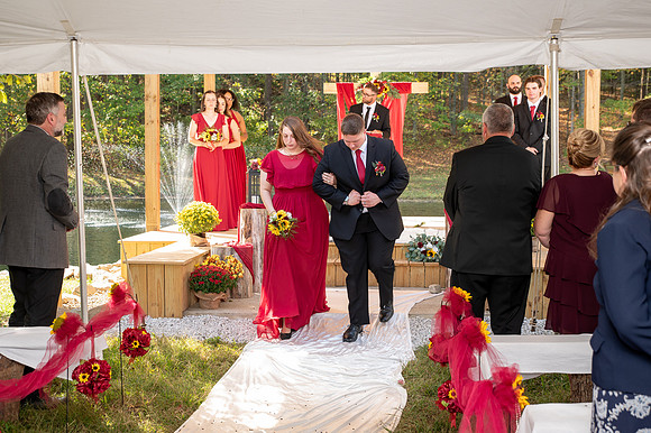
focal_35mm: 49
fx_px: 882
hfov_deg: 40.5
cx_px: 324
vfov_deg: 27.6
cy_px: 207
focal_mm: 42
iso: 250
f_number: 4
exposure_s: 1/160
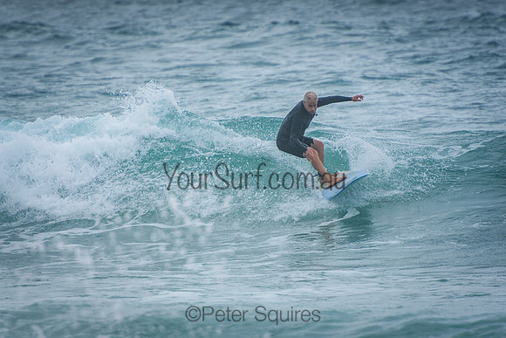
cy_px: 169
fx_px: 8435
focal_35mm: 600
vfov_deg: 2.3
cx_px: 253
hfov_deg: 3.4
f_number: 5.6
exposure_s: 1/2000
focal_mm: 400
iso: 360
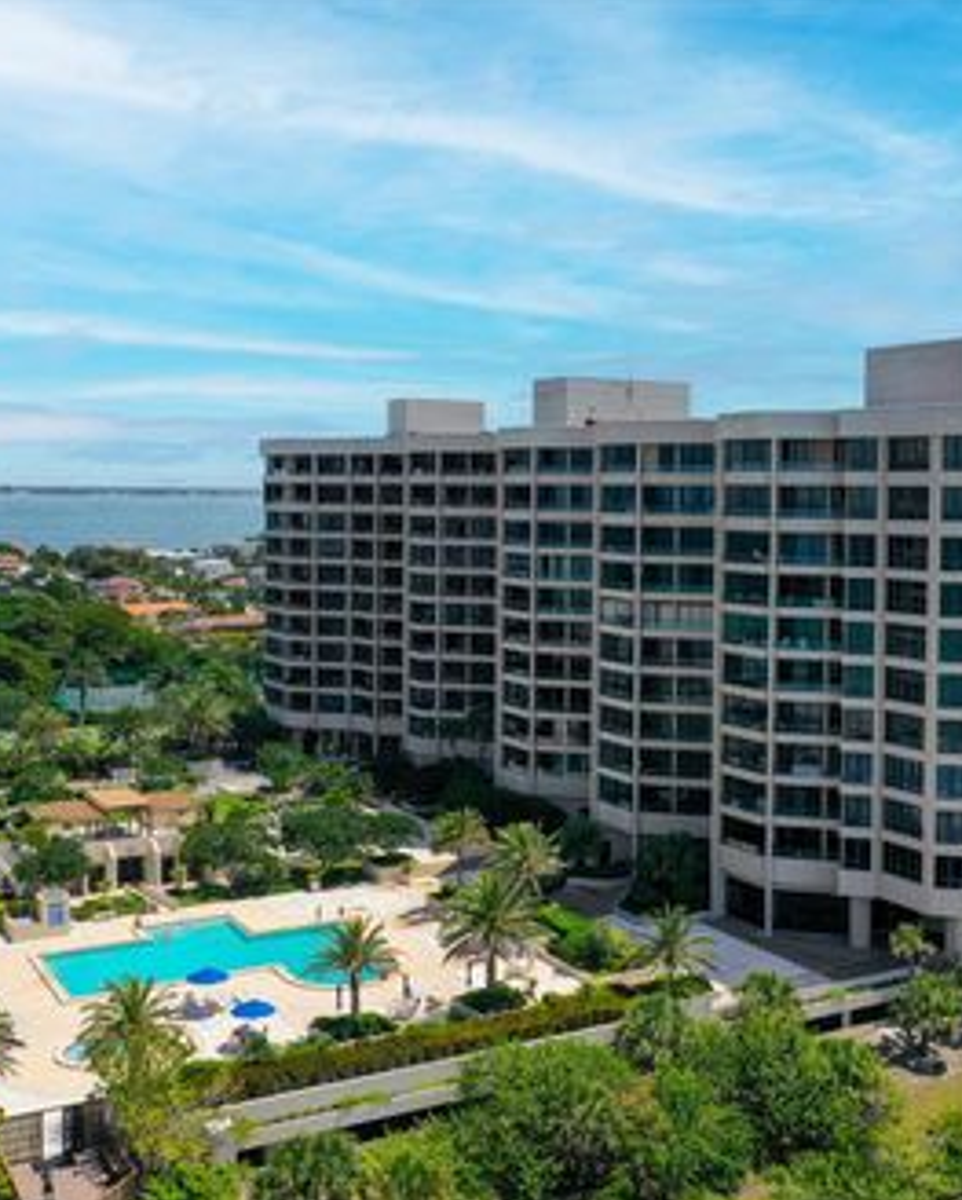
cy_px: 602
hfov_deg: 37.3
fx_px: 1422
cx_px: 574
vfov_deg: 45.8
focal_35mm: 40
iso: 100
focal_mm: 10.26
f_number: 6.3
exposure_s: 1/800
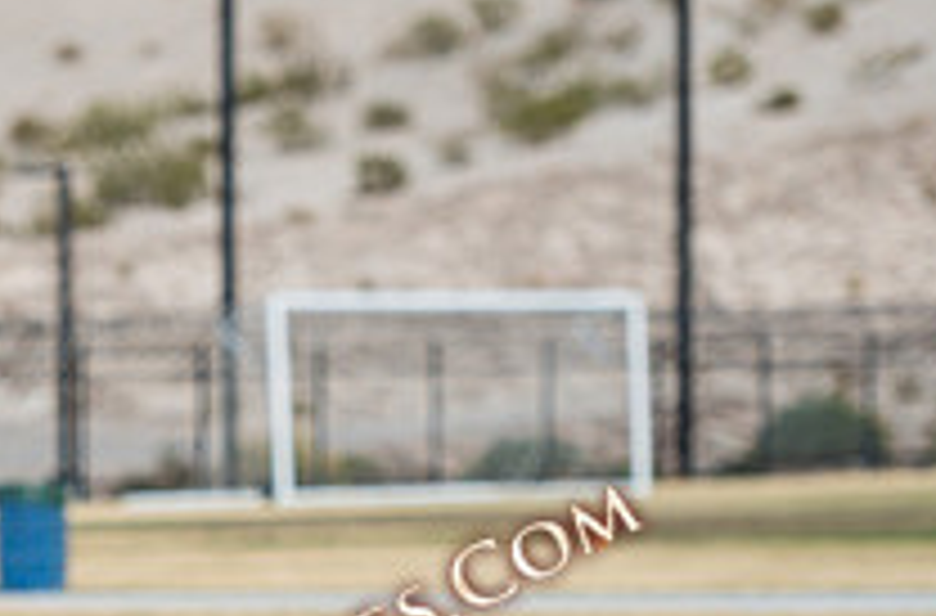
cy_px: 827
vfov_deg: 3.5
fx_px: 9998
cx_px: -105
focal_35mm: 386
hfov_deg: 5.3
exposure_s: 1/5000
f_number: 3.2
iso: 160
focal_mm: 130
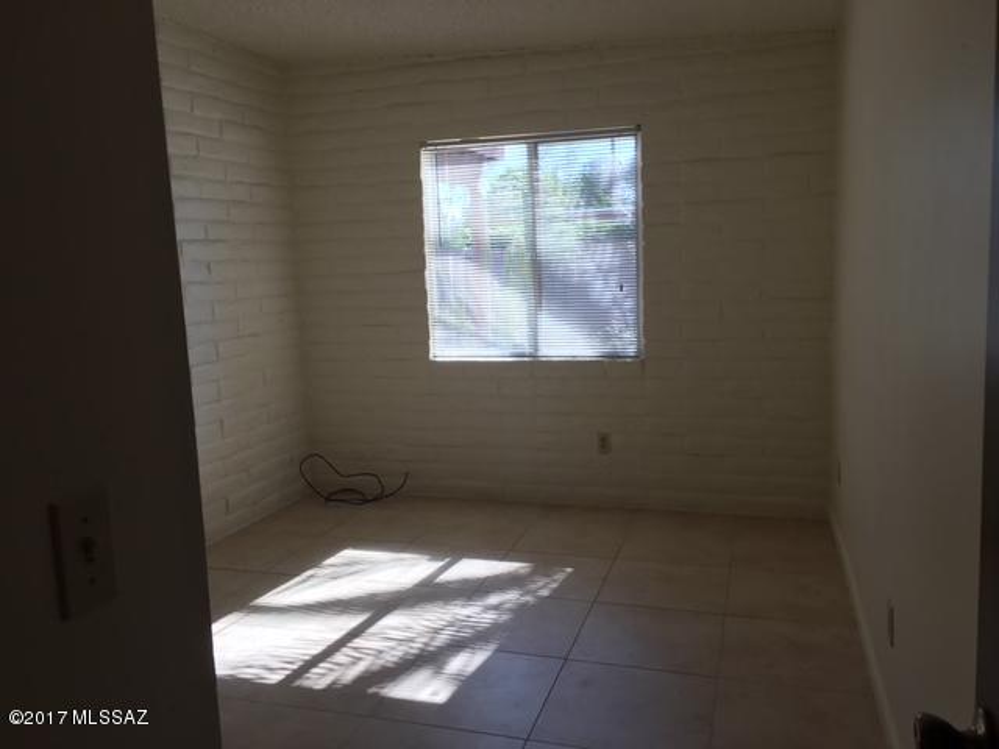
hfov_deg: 61.7
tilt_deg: -8.4
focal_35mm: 29
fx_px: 837
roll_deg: +2.5
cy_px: 374
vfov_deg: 48.2
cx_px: 500
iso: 25
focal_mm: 4.15
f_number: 2.2
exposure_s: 1/120
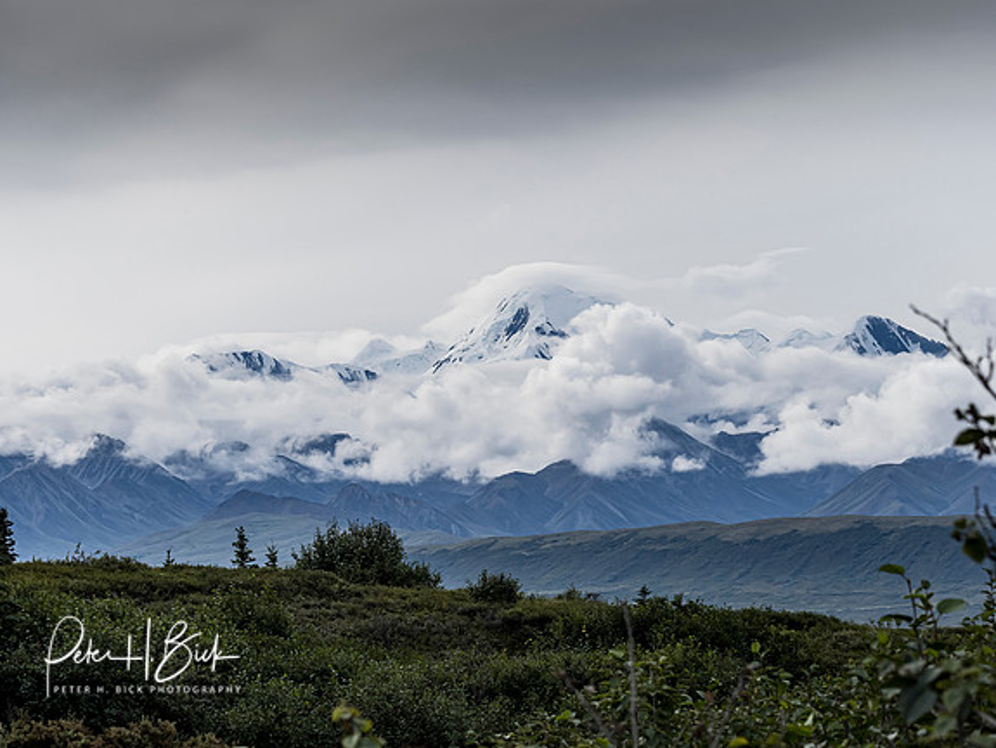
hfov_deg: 15.8
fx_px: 3599
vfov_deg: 11.9
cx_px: 495
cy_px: 373
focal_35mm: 125
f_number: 6.3
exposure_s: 1/1000
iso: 400
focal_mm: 62
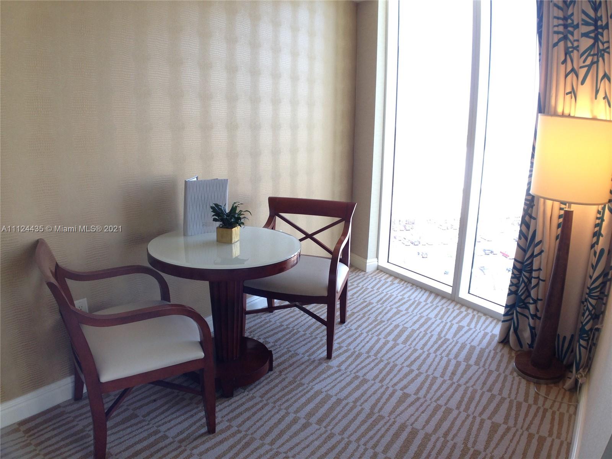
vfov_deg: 42.9
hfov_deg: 55.4
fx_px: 583
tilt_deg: -12.3
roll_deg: -0.5
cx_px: 306
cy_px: 230
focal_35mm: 33
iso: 64
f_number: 2.4
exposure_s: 1/40
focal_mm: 4.12
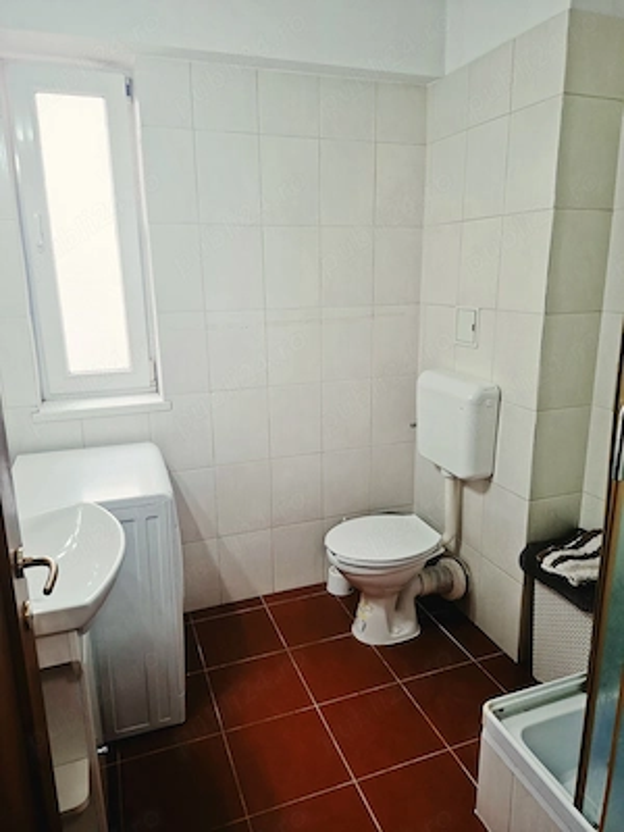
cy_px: 416
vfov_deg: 73.9
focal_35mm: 23
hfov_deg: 58.9
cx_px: 312
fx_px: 553
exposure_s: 1/100
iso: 100
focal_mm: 5.54
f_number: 1.8
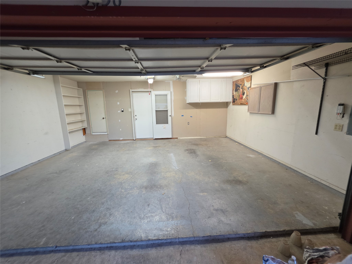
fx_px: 132
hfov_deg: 106.2
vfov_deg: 89.9
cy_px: 132
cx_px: 176
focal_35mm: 13
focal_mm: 2.2
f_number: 1.9
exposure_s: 1/60
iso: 160
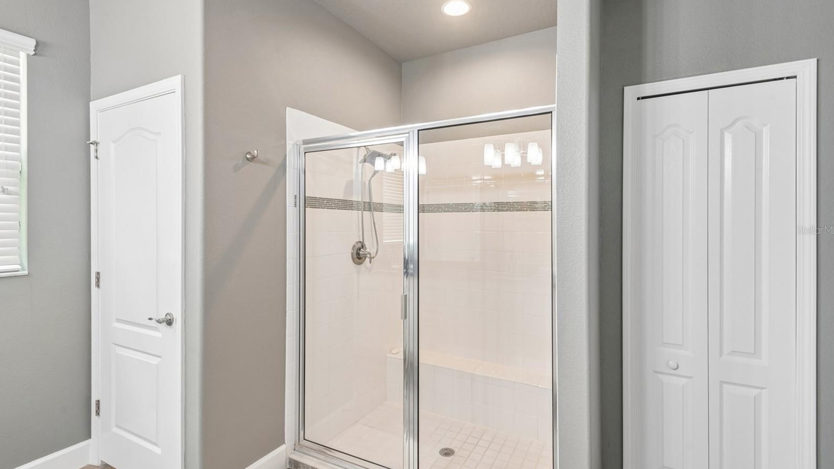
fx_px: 376
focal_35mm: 17
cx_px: 421
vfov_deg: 63.9
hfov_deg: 95.9
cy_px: 230
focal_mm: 16
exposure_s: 1/13
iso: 400
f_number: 8
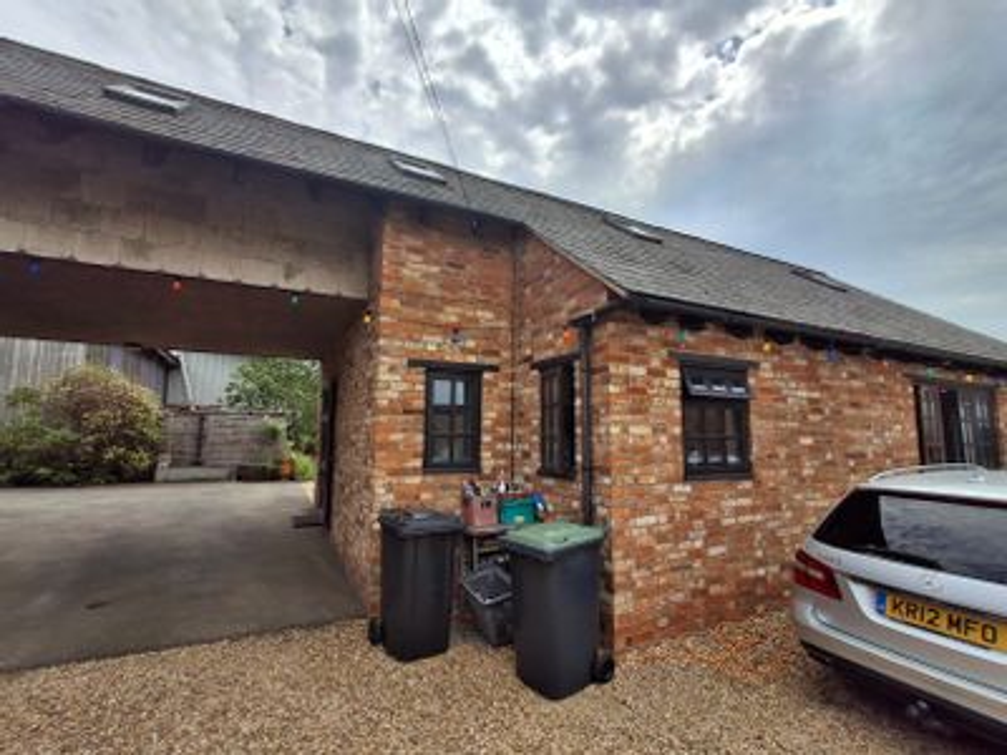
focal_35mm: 16
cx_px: 504
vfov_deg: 78.1
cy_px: 378
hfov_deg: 94.5
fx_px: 465
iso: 40
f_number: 2.2
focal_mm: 1.64
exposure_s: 1/1980
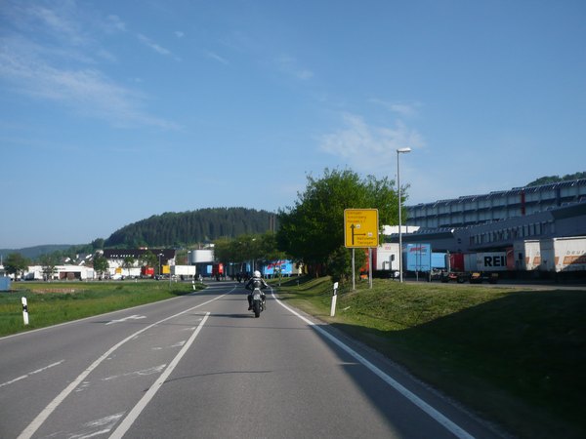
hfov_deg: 52.6
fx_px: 593
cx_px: 293
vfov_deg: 40.7
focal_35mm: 35
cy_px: 220
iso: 100
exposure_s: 1/250
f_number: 8
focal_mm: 5.8
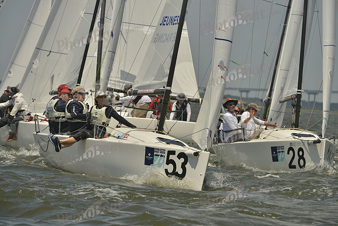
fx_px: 2911
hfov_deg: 6.6
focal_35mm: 310
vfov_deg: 4.4
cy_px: 113
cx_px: 169
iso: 280
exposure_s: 1/1250
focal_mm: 310
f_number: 10
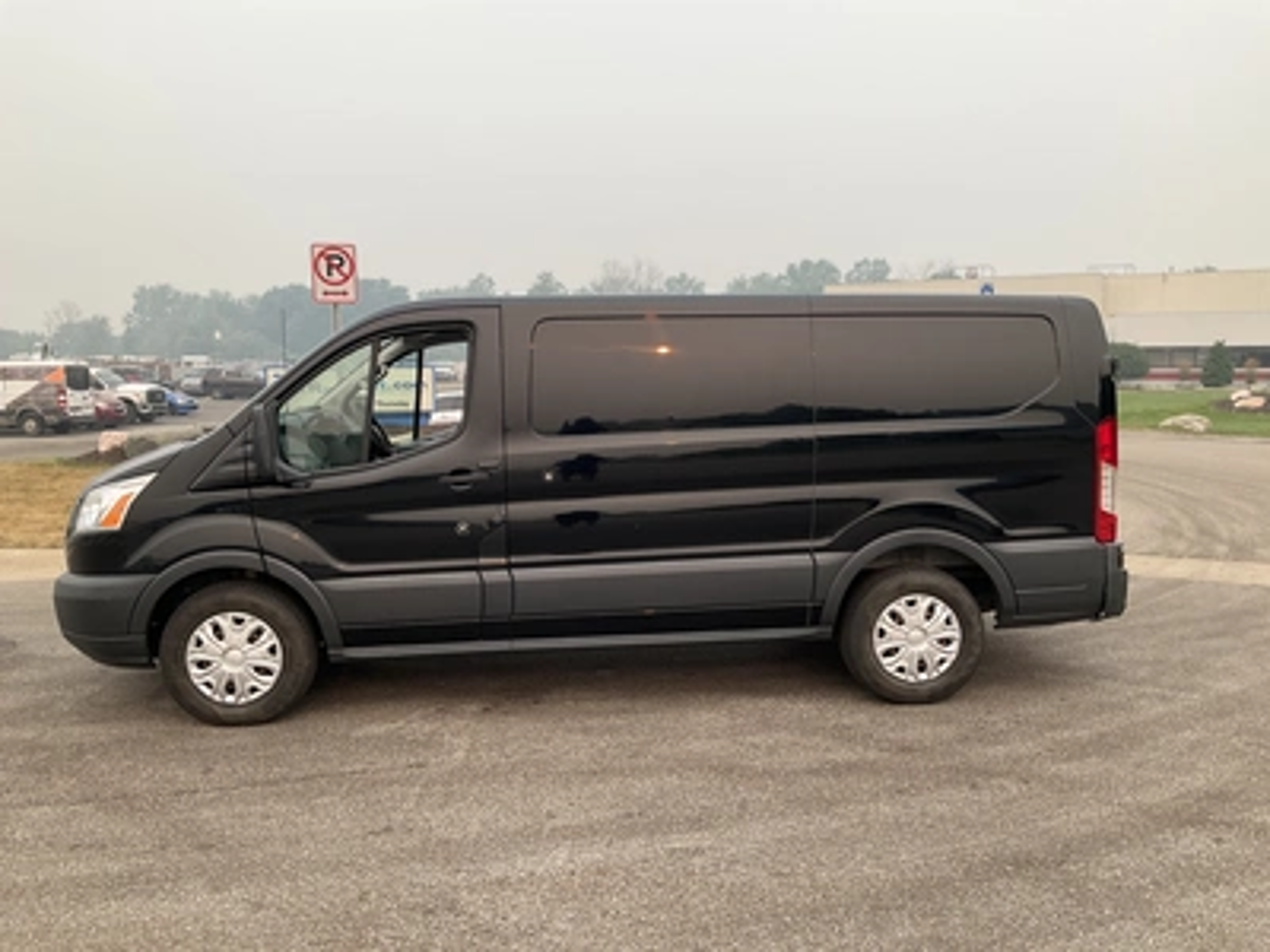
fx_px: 1064
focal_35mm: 29
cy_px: 476
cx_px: 635
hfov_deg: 61.7
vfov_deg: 48.2
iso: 25
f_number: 1.8
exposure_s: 1/562
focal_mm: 3
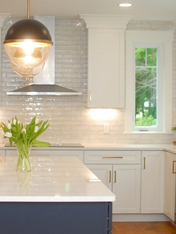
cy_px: 117
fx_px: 513
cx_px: 46
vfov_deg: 25.8
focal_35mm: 76
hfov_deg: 19.3
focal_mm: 35
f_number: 2.5
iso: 400
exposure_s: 1/250
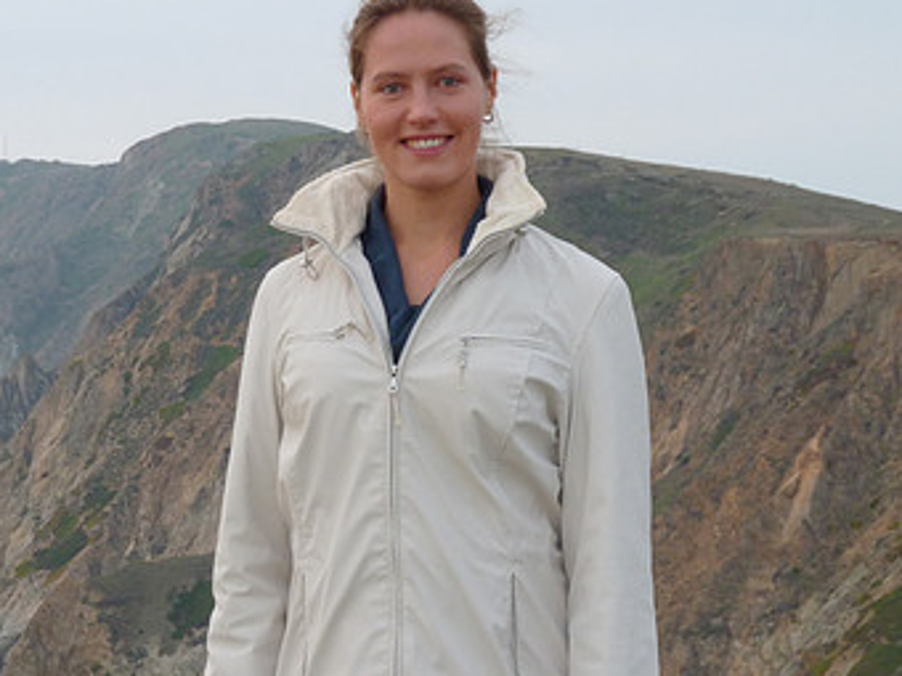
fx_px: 4273
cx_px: 151
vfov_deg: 9.0
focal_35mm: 164
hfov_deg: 12.0
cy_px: 245
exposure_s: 1/40
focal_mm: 15.8
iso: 125
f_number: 4.3
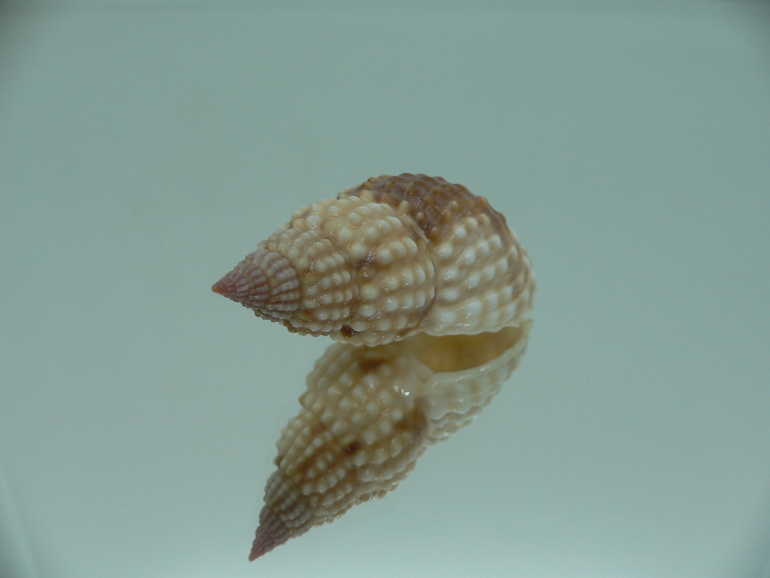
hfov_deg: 52.6
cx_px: 385
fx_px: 779
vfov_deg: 40.7
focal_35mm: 35
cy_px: 289
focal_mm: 4.6
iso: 80
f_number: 2.8
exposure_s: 1/60
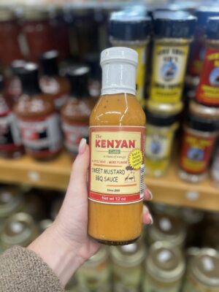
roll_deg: +0.9
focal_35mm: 26
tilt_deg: -34.3
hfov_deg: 53.1
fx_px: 219
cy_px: 146
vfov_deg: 67.3
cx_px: 110
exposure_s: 1/60
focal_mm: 5.1
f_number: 1.6
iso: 80
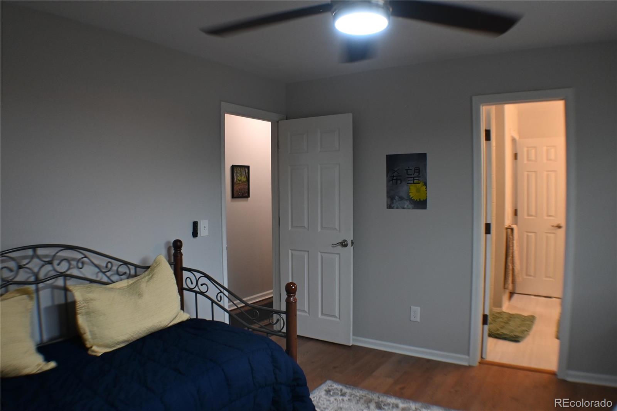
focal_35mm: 32
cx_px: 308
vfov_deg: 41.1
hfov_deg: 58.7
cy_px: 206
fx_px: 548
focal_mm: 21.5
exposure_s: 1/125
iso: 1000
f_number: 4
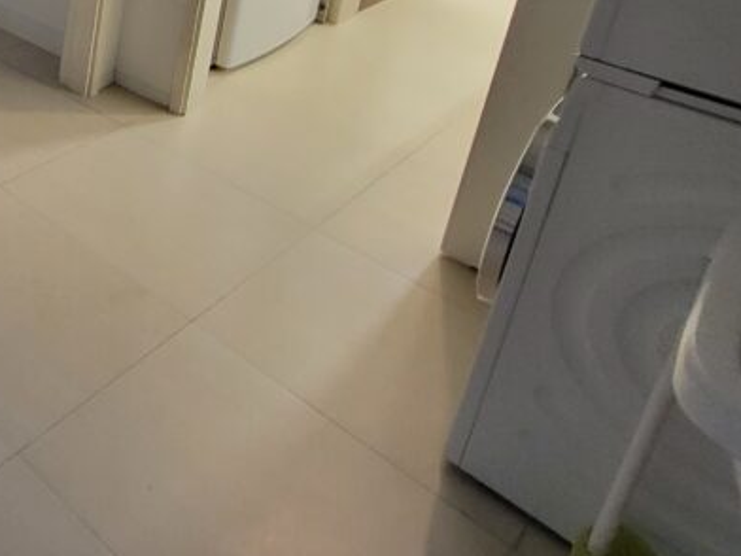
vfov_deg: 34.4
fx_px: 728
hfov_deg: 36.6
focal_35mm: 34
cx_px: -208
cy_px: -95
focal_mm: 2.2
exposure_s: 1/45
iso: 320
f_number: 2.2
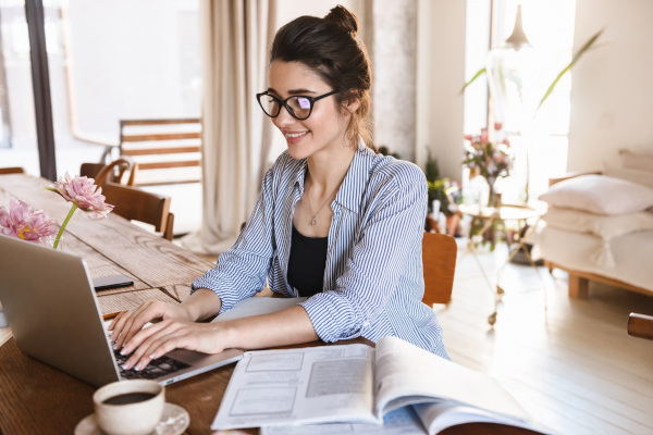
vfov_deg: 29.9
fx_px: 816
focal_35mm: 45
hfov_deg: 43.6
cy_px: 218
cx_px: 326
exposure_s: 1/160
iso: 1000
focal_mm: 45
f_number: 3.2
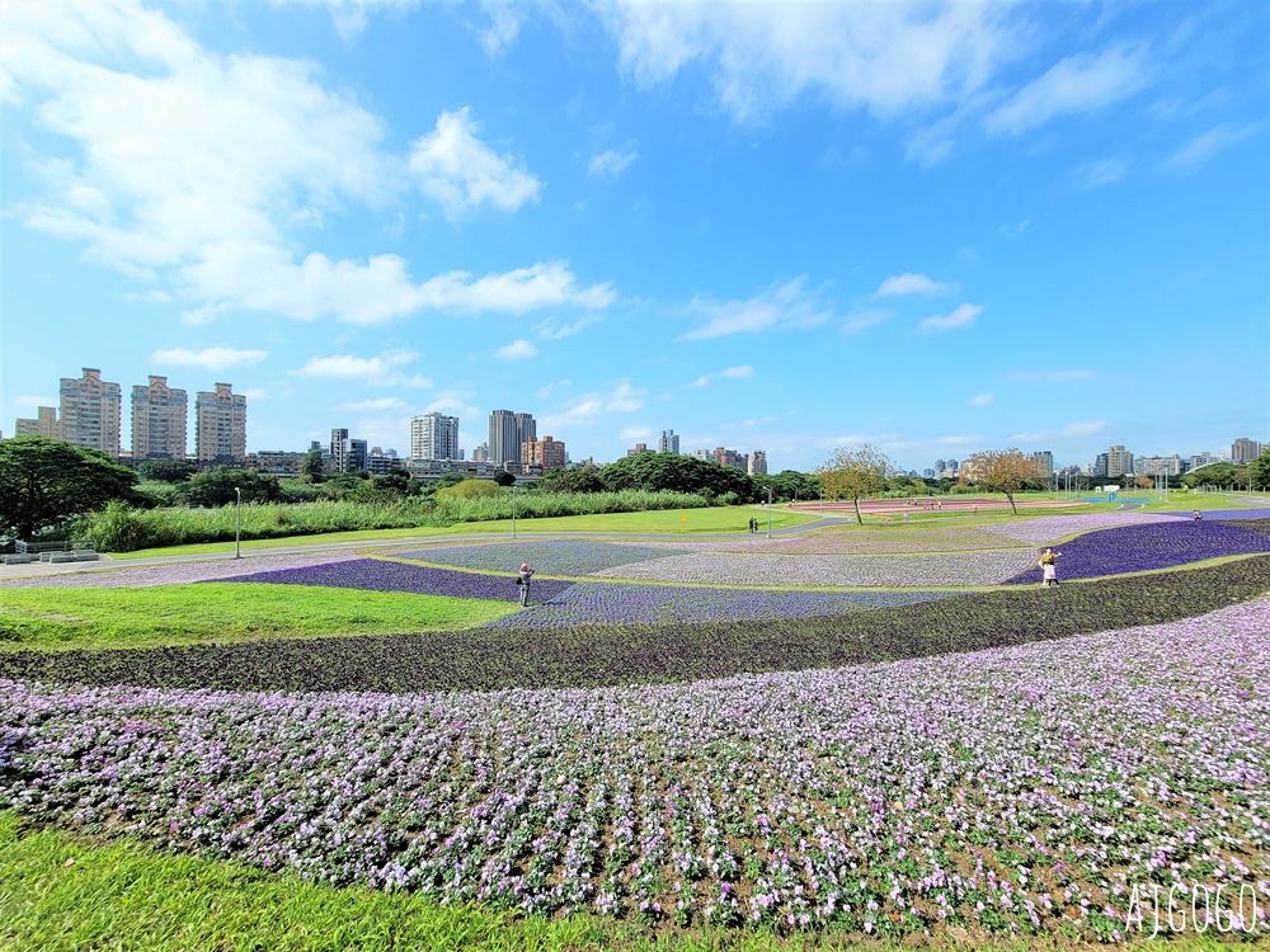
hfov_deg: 106.2
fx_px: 477
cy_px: 476
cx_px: 635
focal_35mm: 13
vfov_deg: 89.9
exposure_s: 1/1760
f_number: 2.2
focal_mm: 2.2
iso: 50
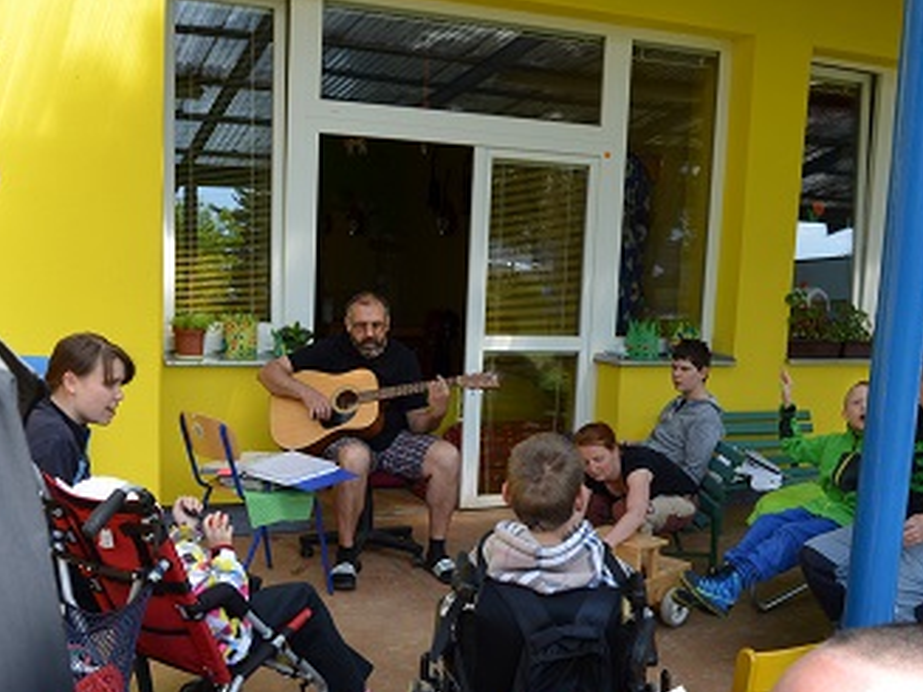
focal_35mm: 41
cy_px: 451
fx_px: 1093
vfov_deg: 34.8
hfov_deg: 45.7
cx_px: 404
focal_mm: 18
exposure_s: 1/250
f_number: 8
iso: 200
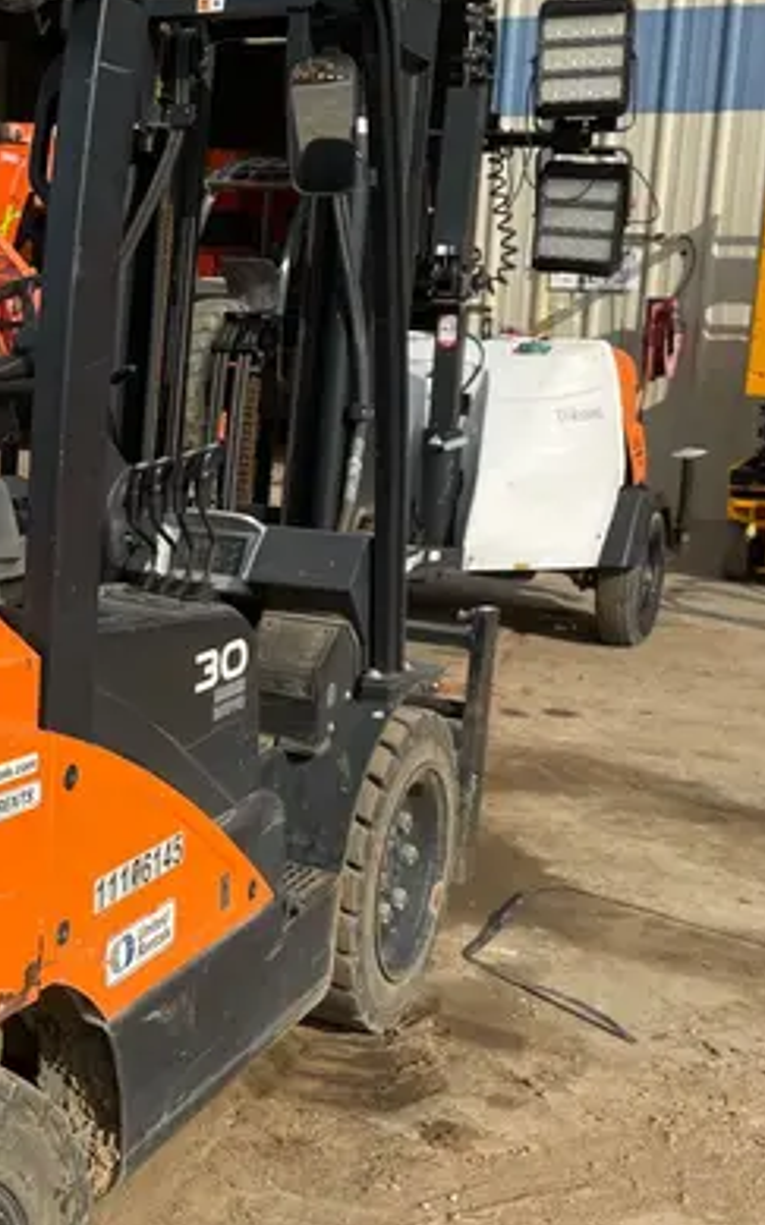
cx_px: -94
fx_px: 1735
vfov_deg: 38.8
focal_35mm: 52
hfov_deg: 23.2
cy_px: 553
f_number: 1.6
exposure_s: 1/3731
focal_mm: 4.2
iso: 32
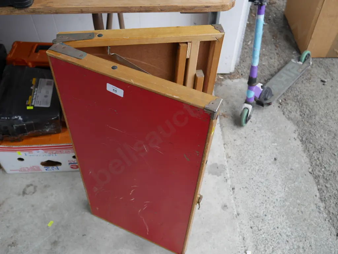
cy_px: 127
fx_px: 332
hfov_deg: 53.9
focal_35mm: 34
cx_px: 169
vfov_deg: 41.8
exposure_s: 1/125
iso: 200
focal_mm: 17
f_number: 4
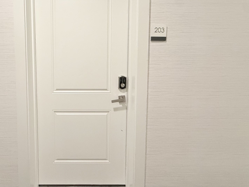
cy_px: 81
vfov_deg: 65.7
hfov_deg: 79.5
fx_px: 144
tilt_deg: -2.4
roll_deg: +0.2
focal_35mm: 20
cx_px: 87
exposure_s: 1/60
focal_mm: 2.22
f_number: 2.2
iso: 320
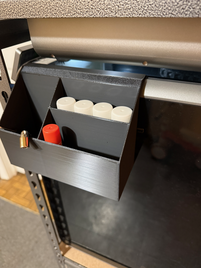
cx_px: 100
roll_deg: +3.1
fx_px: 186
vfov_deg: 71.6
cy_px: 134
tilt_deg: -33.5
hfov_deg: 56.8
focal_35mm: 24
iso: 800
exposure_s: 1/40
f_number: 1.78
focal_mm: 6.76
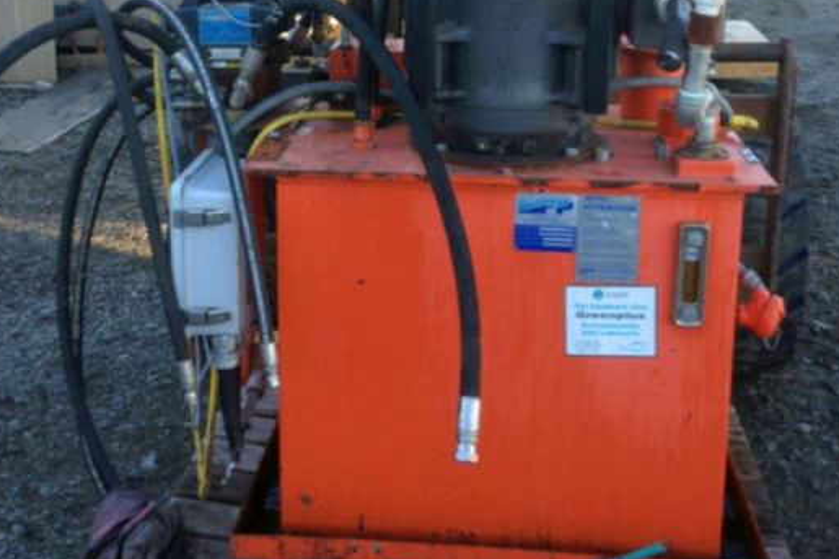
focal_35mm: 50
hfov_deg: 39.6
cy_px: 95
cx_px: 408
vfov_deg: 26.4
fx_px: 1165
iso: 50
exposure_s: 1/156
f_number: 2.4
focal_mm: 4.13
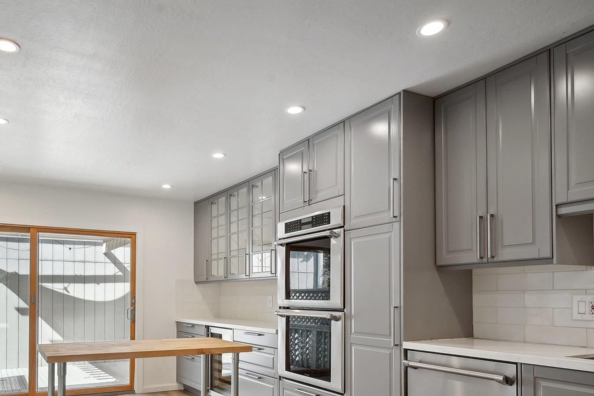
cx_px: 208
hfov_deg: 67.8
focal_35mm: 26
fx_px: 429
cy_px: 294
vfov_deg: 47.8
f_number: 8
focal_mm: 17
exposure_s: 1/30
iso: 400
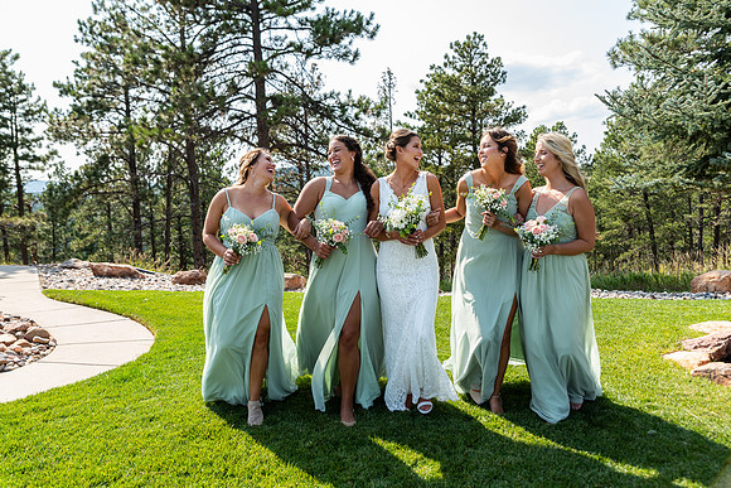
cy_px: 244
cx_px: 366
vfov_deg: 42.3
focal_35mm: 31
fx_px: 630
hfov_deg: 60.3
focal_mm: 31
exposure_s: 1/160
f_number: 4.5
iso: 80
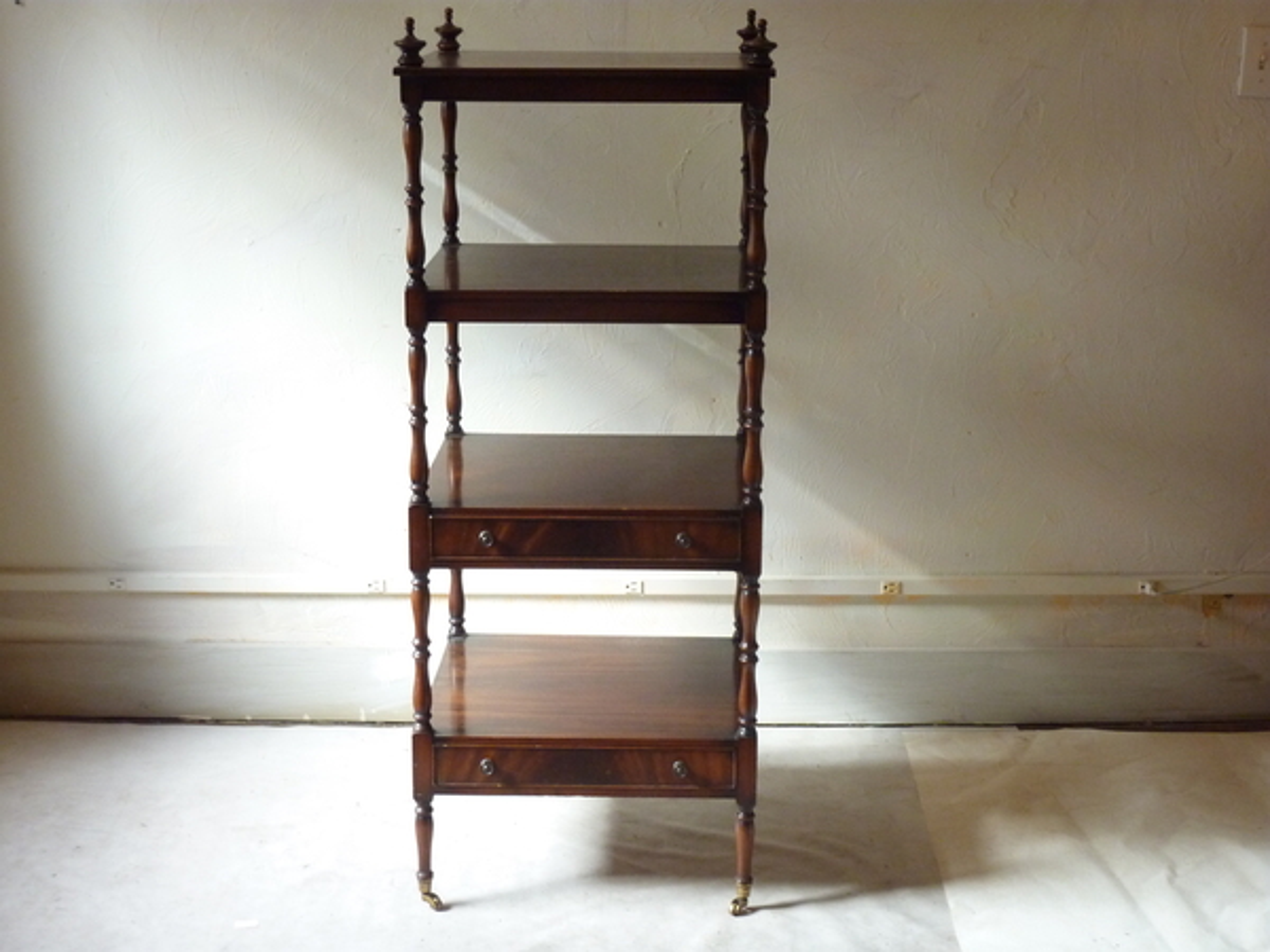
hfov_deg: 32.7
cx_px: 635
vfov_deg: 24.8
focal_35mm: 59
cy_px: 476
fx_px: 2165
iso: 400
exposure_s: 1/40
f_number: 3.9
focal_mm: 9.7
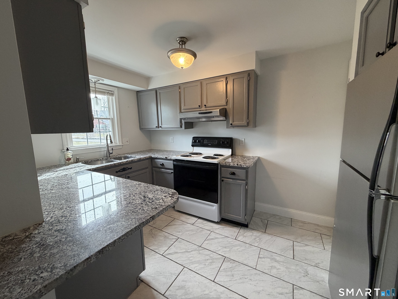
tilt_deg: -7.8
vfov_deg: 85.7
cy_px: 150
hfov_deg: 102.1
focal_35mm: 14
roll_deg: +1.0
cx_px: 199
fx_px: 161
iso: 250
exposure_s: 1/120
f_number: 2.2
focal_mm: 2.22
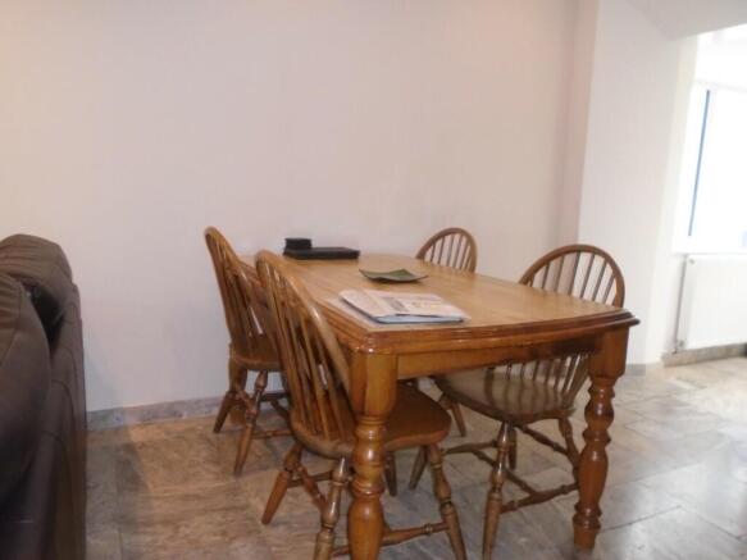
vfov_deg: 53.0
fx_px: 561
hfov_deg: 67.3
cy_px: 280
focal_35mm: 26
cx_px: 374
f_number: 3.2
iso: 400
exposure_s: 1/30
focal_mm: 4.6
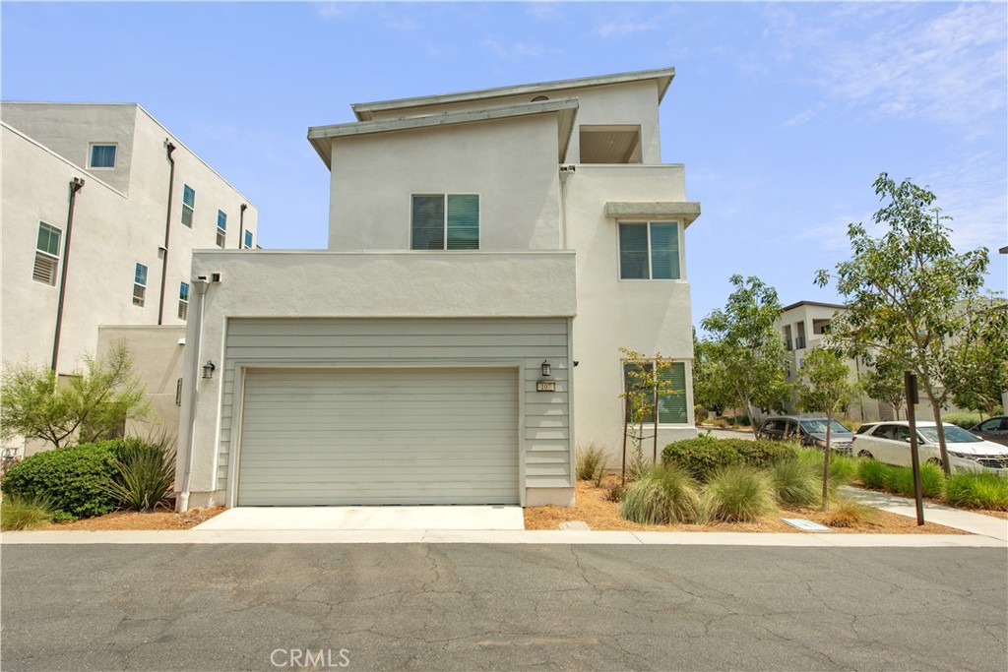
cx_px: 504
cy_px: 336
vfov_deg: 61.9
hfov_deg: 84.0
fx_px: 560
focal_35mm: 20
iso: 200
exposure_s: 1/500
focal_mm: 20
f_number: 11
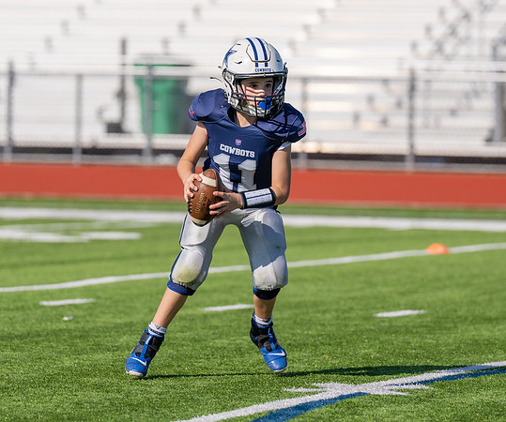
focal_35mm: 321
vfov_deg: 5.0
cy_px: 189
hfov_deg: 5.9
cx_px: 263
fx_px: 4883
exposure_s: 1/2000
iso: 100
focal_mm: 200
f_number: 3.5
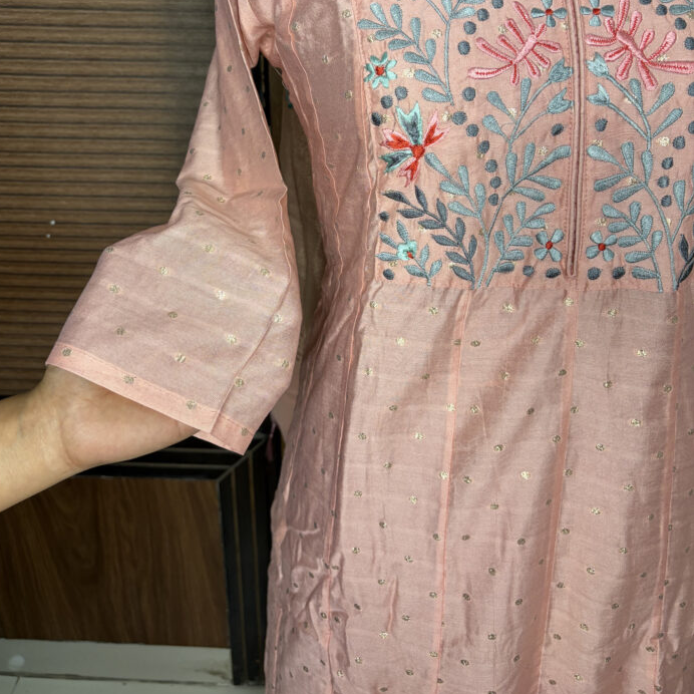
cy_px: 245
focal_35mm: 31
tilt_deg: -24.0
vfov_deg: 51.8
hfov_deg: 52.5
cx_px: 344
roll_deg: -1.5
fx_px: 703
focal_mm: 5.96
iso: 125
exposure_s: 1/100
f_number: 1.6
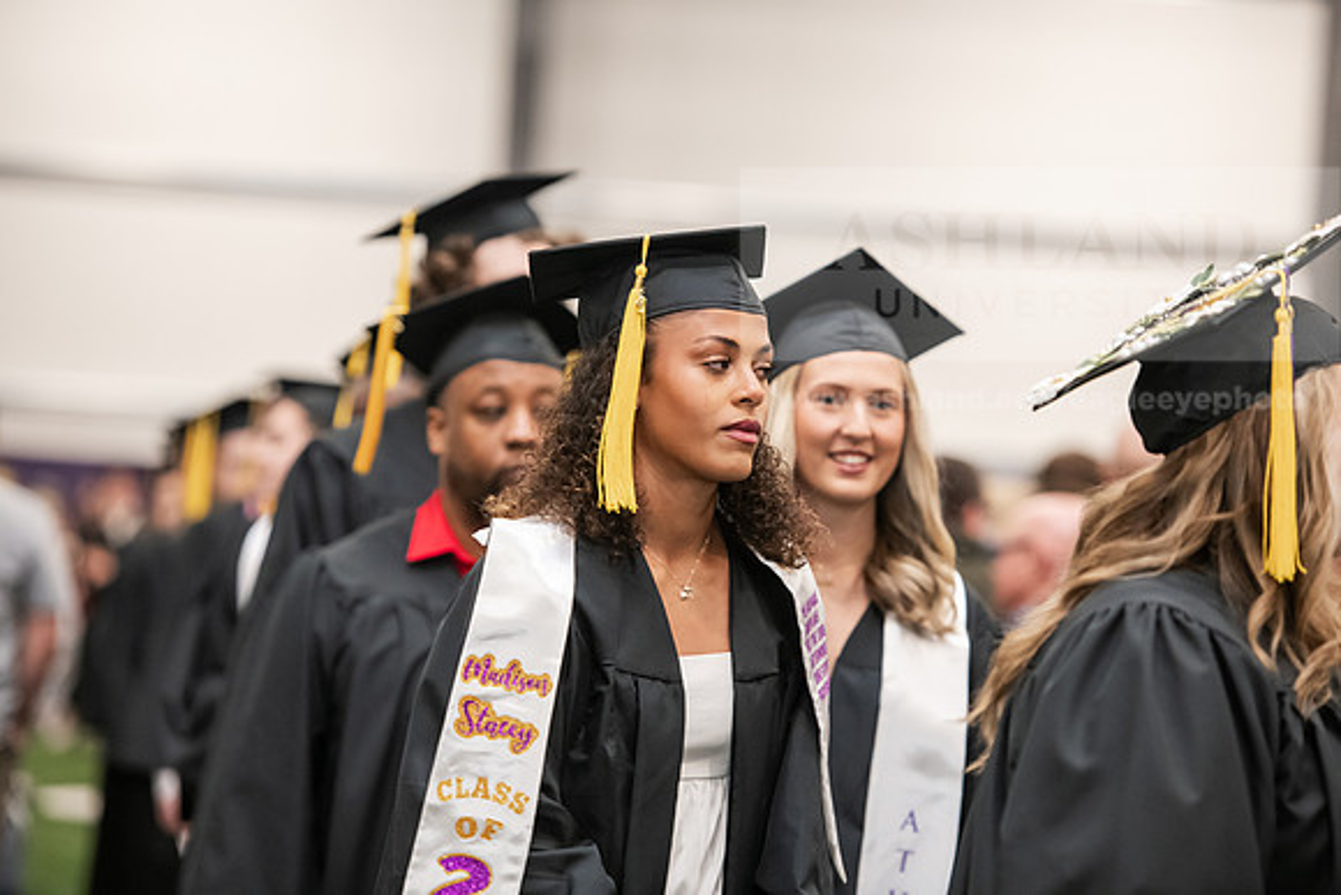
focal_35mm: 150
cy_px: 448
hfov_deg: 13.7
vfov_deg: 9.2
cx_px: 670
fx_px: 5589
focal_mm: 150
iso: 2500
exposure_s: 1/200
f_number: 3.2
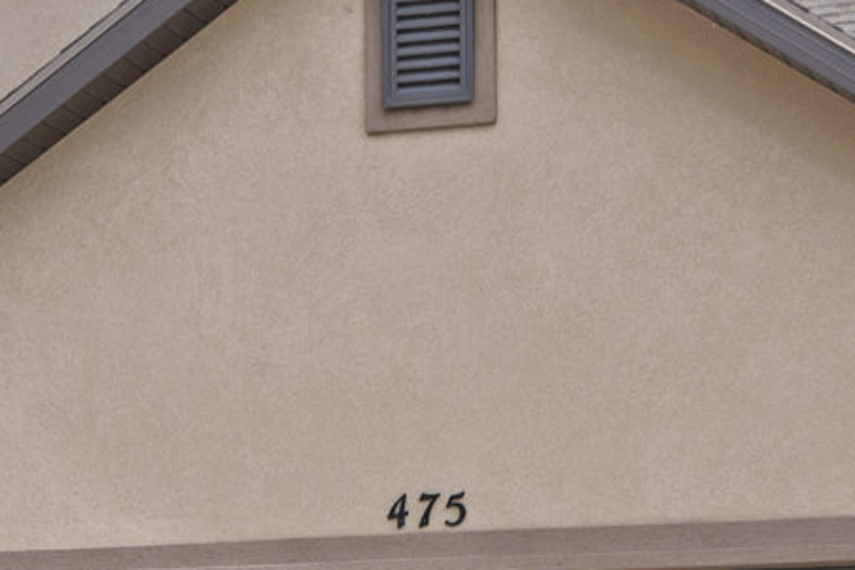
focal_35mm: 166
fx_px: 3941
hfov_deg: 12.2
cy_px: 800
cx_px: -51
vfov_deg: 8.1
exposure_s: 1/50
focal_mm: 30
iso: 250
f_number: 8
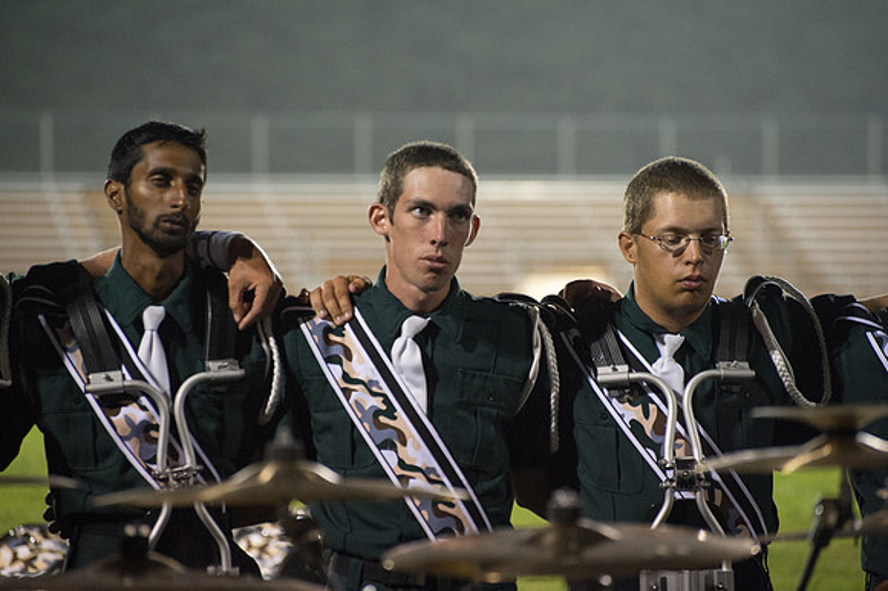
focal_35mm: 210
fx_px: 5177
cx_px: 444
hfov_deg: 9.8
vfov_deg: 6.5
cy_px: 296
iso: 6400
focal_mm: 210
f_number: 5.3
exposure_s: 1/160
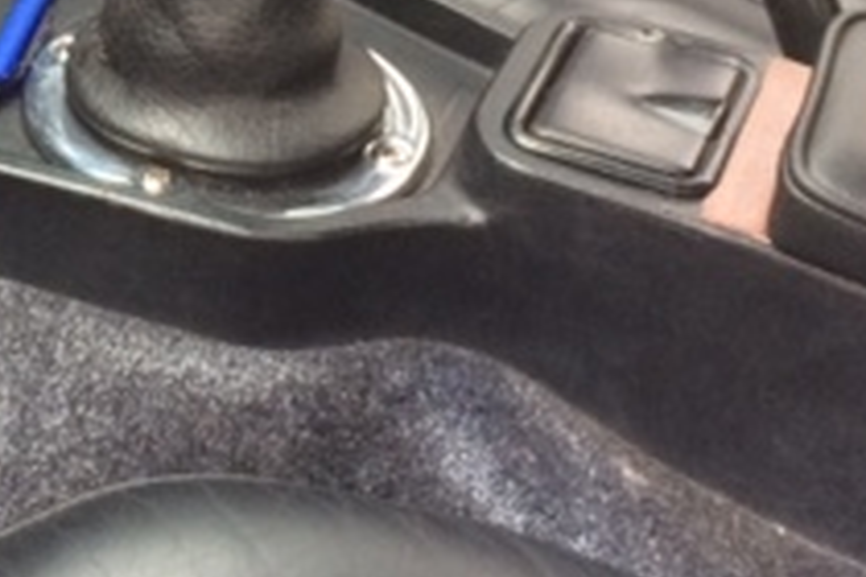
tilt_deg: -27.7
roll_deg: -1.4
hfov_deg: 21.4
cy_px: -313
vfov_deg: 13.9
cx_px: 4
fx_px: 2213
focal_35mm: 92
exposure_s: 1/33
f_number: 2.2
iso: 80
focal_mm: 4.15
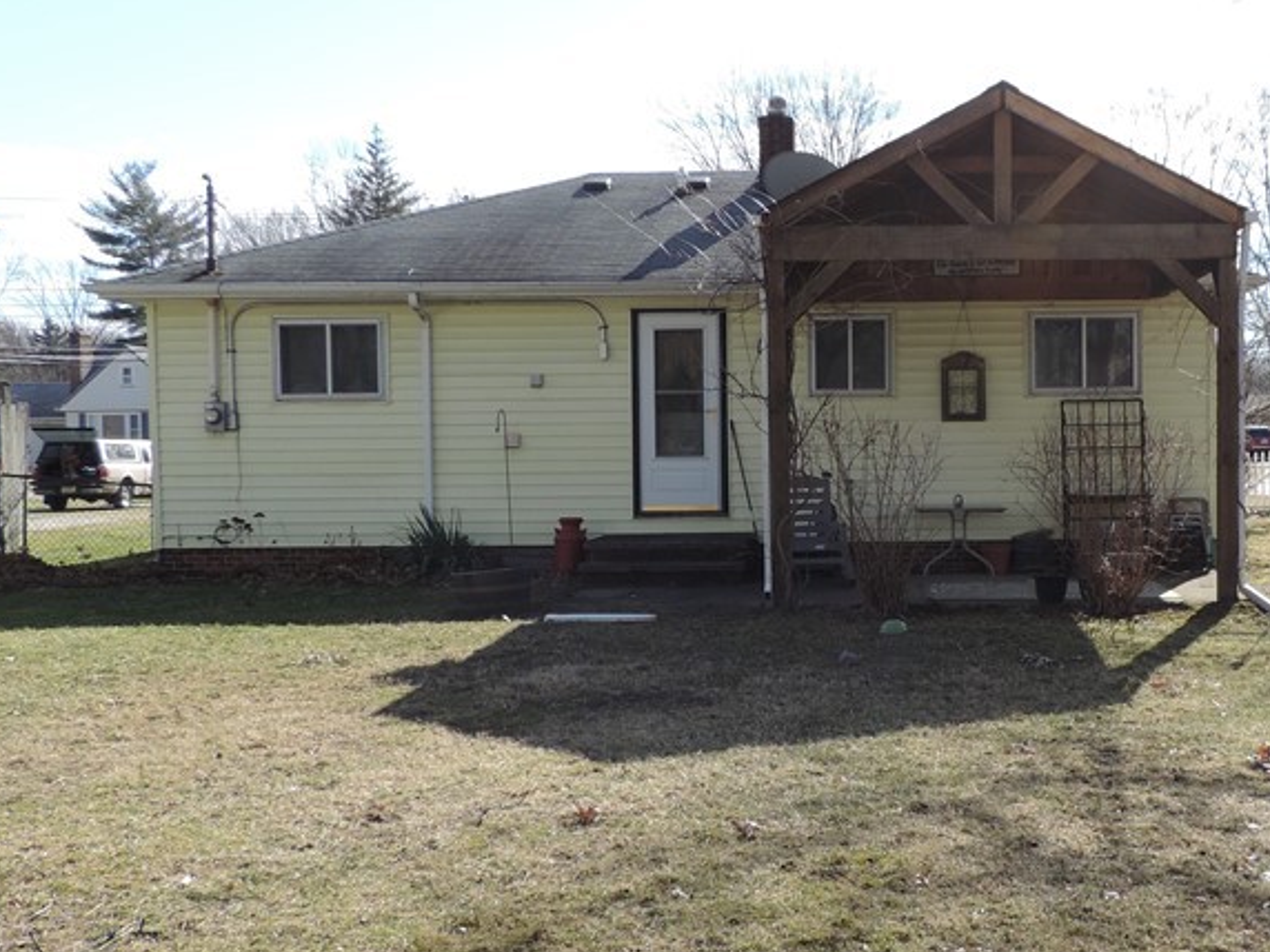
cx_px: 895
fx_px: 1578
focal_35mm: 43
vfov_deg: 33.6
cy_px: 526
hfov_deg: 42.9
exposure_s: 1/500
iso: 80
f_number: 3
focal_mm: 4.3
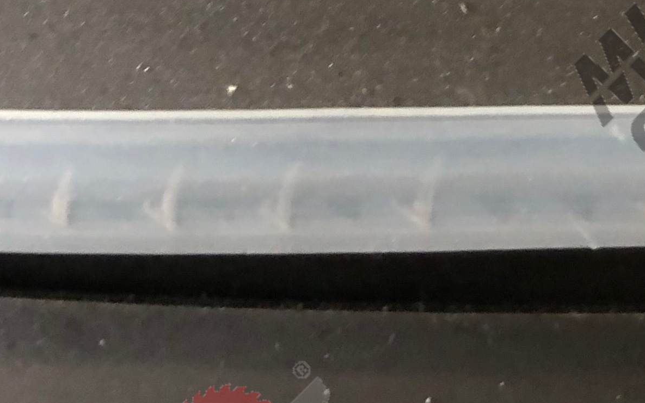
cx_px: 408
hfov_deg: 20.5
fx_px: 1776
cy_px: -272
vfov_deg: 12.1
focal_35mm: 101
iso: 100
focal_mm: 4
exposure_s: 1/9
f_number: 1.8
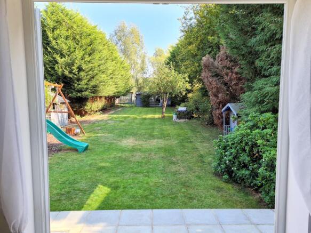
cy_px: 116
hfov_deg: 67.3
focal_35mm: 26
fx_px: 234
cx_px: 156
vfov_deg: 53.0
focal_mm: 5.4
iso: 50
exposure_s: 1/423
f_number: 1.8
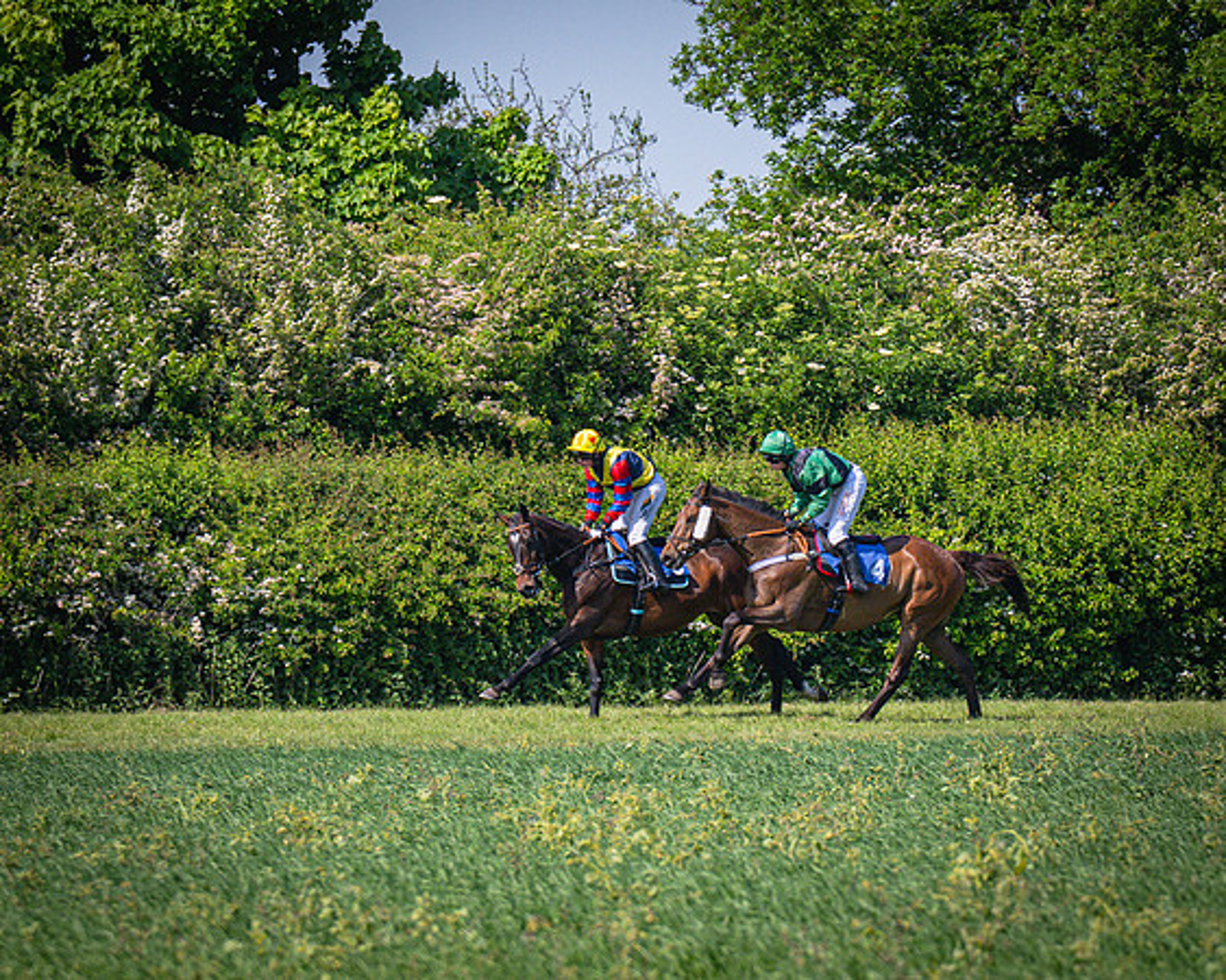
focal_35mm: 605
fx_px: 21942
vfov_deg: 2.6
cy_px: 625
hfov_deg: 3.2
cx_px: 918
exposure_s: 1/2000
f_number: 5
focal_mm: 200
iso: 400
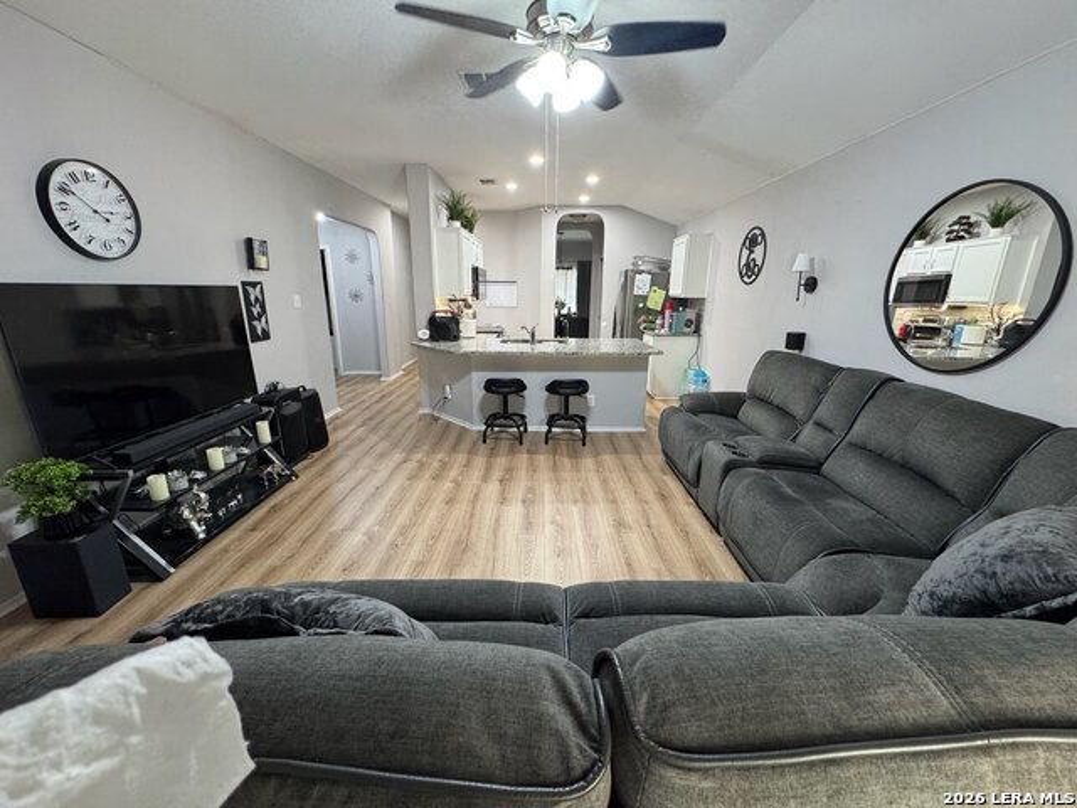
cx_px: 538
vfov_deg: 85.7
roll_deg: -0.1
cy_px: 404
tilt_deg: -15.5
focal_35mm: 14
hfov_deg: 102.1
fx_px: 436
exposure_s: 1/60
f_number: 2.2
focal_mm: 2.22
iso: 320
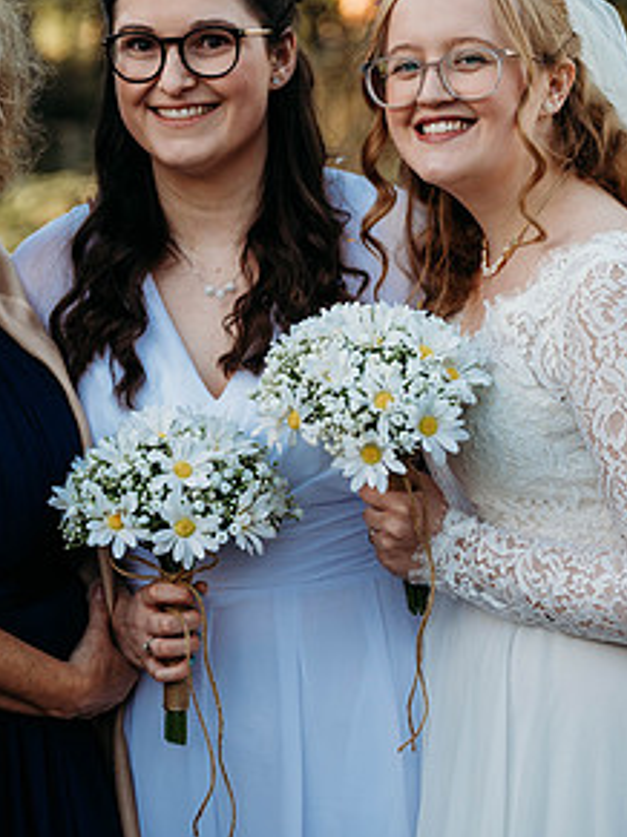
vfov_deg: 14.7
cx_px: 256
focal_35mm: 134
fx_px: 3239
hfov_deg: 11.1
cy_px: 339
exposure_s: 1/400
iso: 100
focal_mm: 70
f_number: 2.8
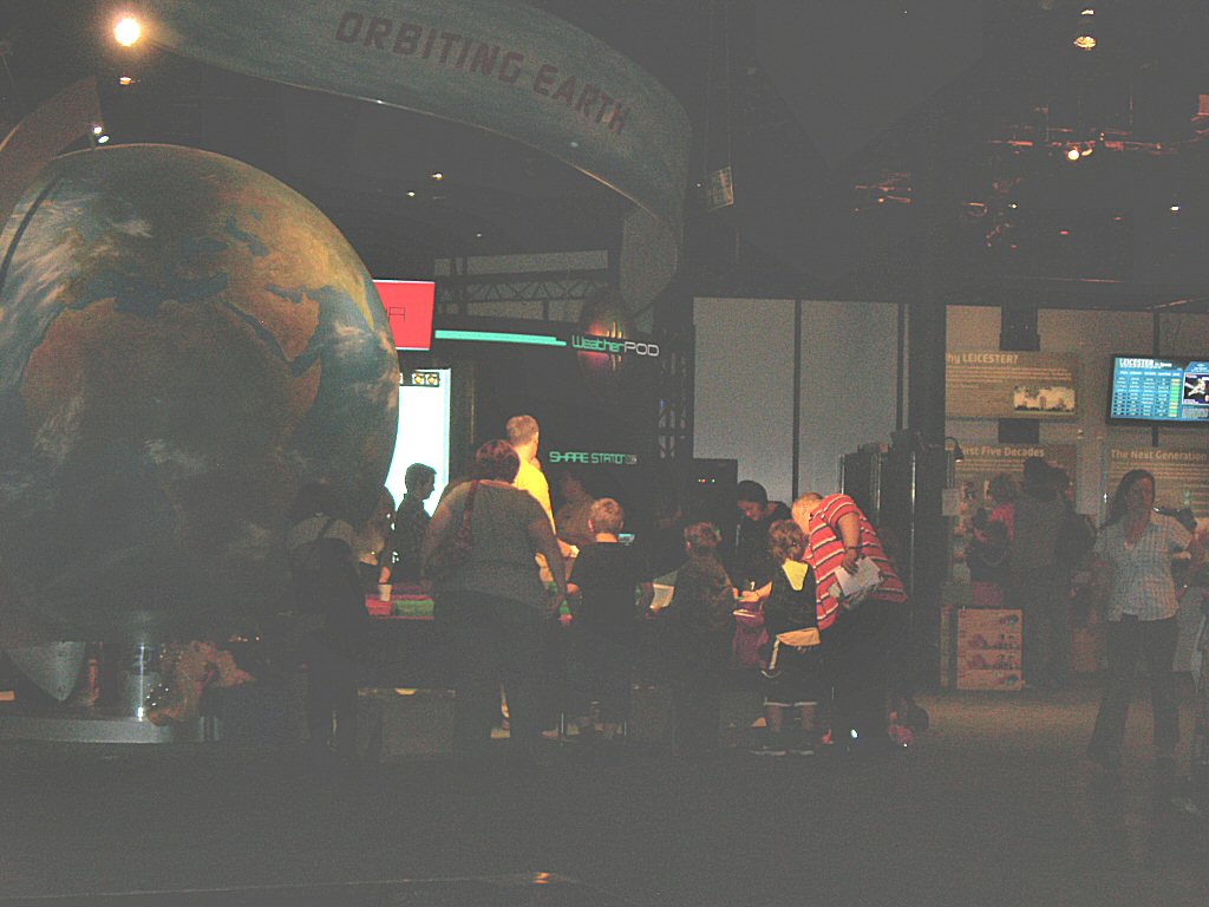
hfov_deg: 27.0
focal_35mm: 72
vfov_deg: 20.4
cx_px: 604
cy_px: 454
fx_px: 2515
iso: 200
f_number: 3.7
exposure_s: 1/60.1
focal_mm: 14.9
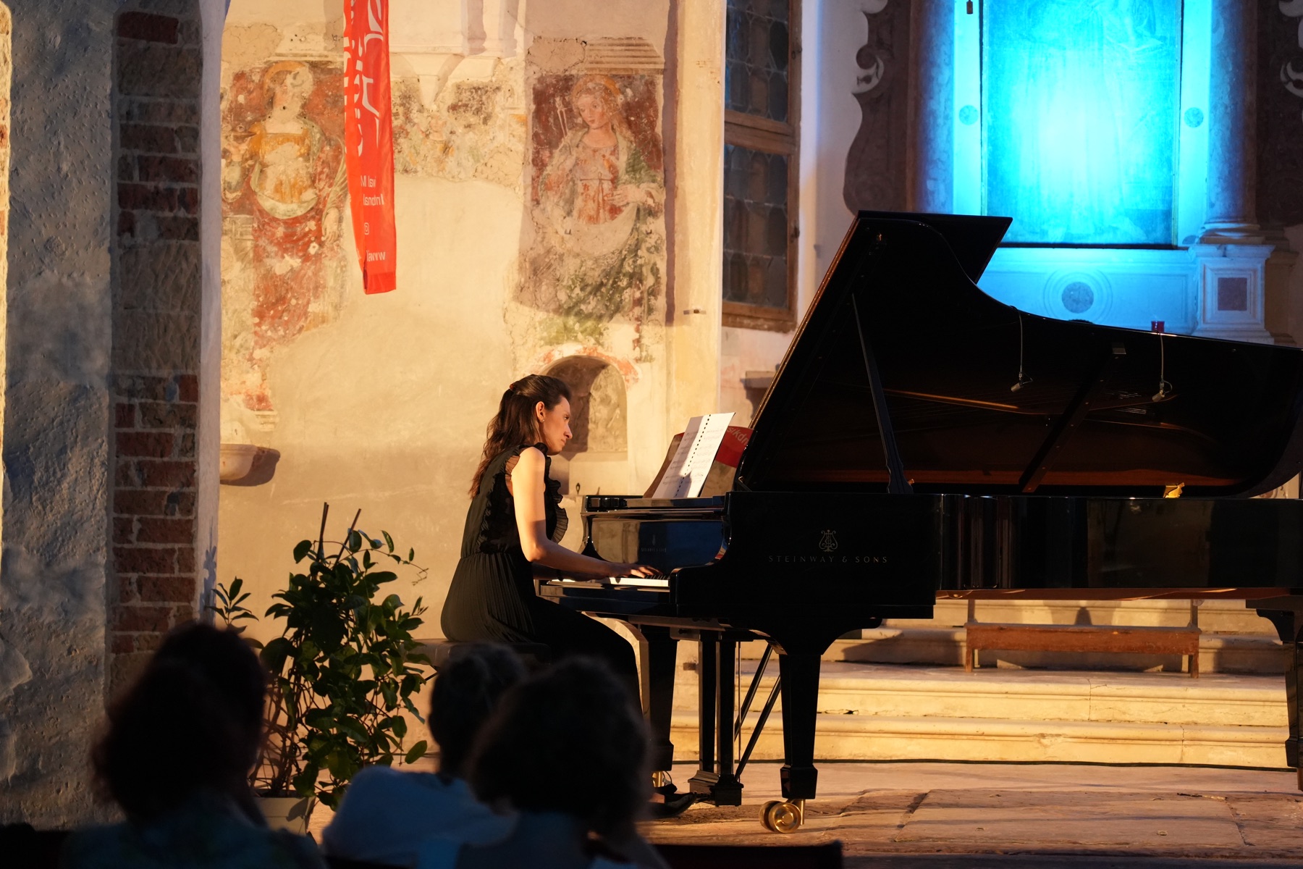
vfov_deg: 13.0
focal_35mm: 105
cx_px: 652
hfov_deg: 19.5
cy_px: 434
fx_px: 3800
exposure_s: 1/200
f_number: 4
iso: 5000
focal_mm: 105
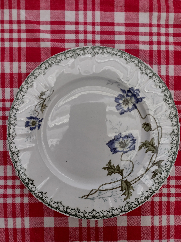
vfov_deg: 65.3
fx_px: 188
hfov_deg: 51.4
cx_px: 90
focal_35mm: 27
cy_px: 121
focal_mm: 4.71
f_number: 1.7
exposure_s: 1/139
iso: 100
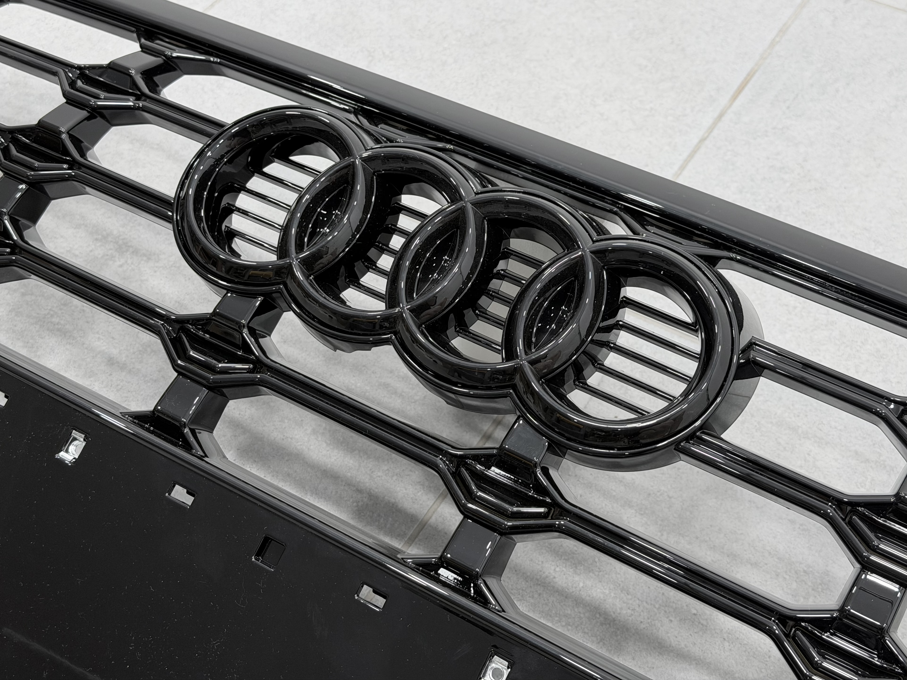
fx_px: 1258
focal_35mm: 48
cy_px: 340
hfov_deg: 39.7
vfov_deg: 30.3
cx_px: 454
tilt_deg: -47.5
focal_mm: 6.76
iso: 50
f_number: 1.78
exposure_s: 1/100
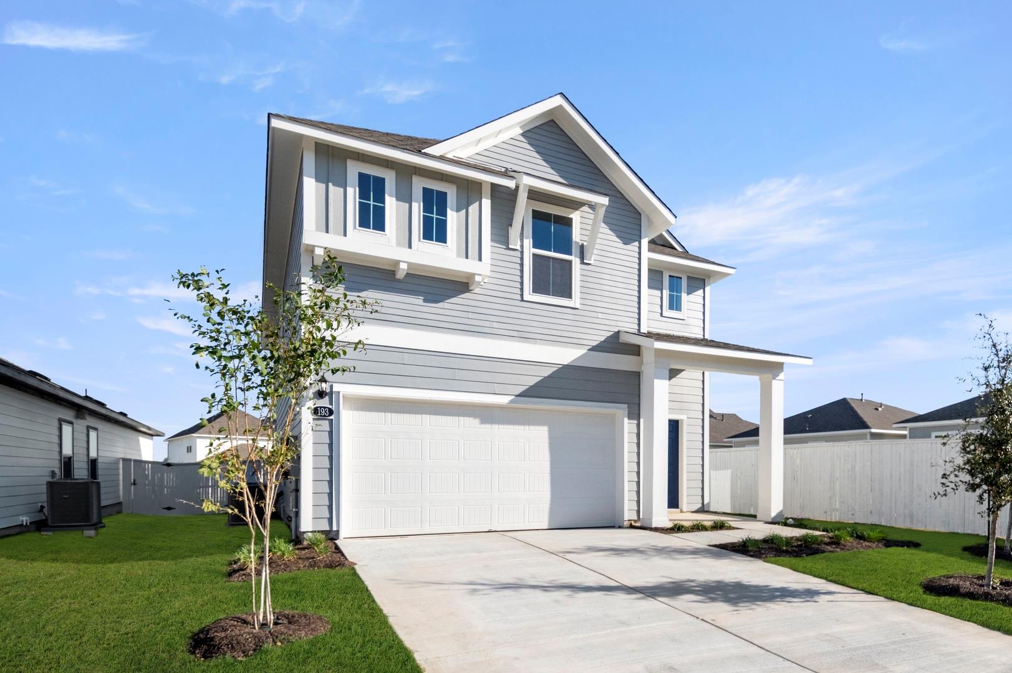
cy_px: 336
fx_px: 1011
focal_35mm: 36
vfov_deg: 36.8
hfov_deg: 53.2
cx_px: 506
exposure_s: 1/2000
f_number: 8
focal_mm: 24
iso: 400
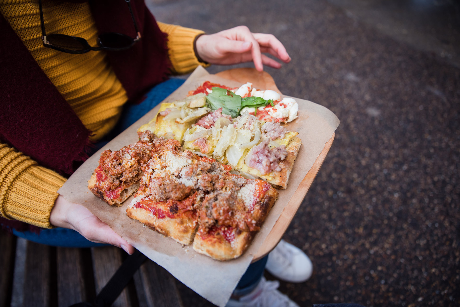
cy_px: 154
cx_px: 230
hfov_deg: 69.4
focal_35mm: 26
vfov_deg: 49.6
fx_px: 332
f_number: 2.8
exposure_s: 1/400
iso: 320
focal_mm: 26
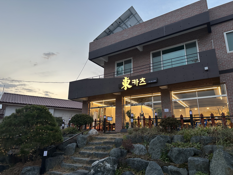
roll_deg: -0.7
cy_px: 88
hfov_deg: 71.6
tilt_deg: +16.0
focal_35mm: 24
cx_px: 116
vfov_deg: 56.8
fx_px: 162
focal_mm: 6.86
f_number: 1.78
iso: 80
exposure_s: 1/121
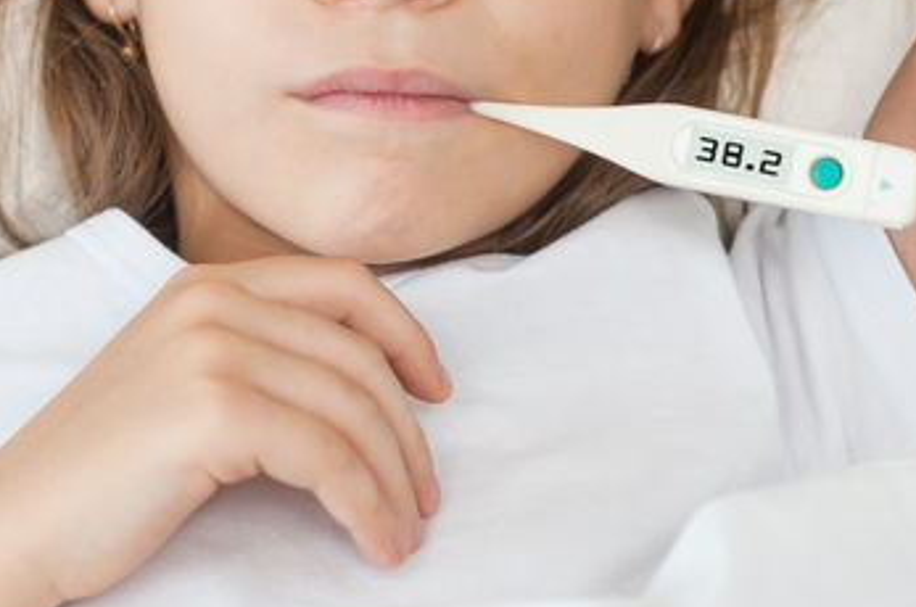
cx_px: 272
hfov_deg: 9.9
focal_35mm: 208
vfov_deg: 6.5
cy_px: -53
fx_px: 5283
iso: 200
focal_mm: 85
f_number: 2.8
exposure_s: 1/125
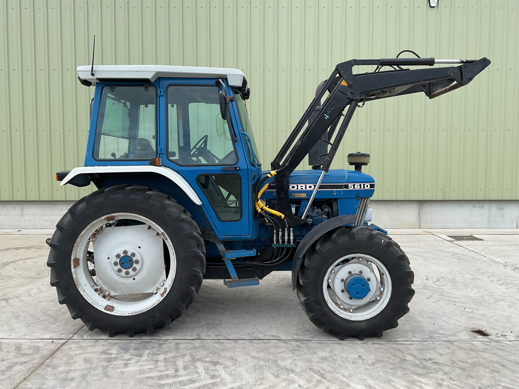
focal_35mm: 29
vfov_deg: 48.2
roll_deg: +0.4
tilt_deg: -4.1
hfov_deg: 61.7
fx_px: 435
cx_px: 260
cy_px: 194
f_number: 1.8
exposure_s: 1/792
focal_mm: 3
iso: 16
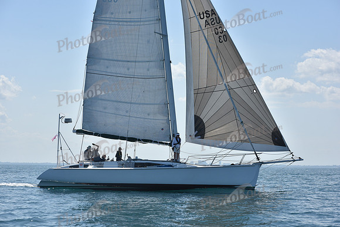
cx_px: 170
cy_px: 114
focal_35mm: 70
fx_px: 661
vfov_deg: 19.5
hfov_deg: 28.8
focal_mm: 70
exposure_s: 1/1250
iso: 250
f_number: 9
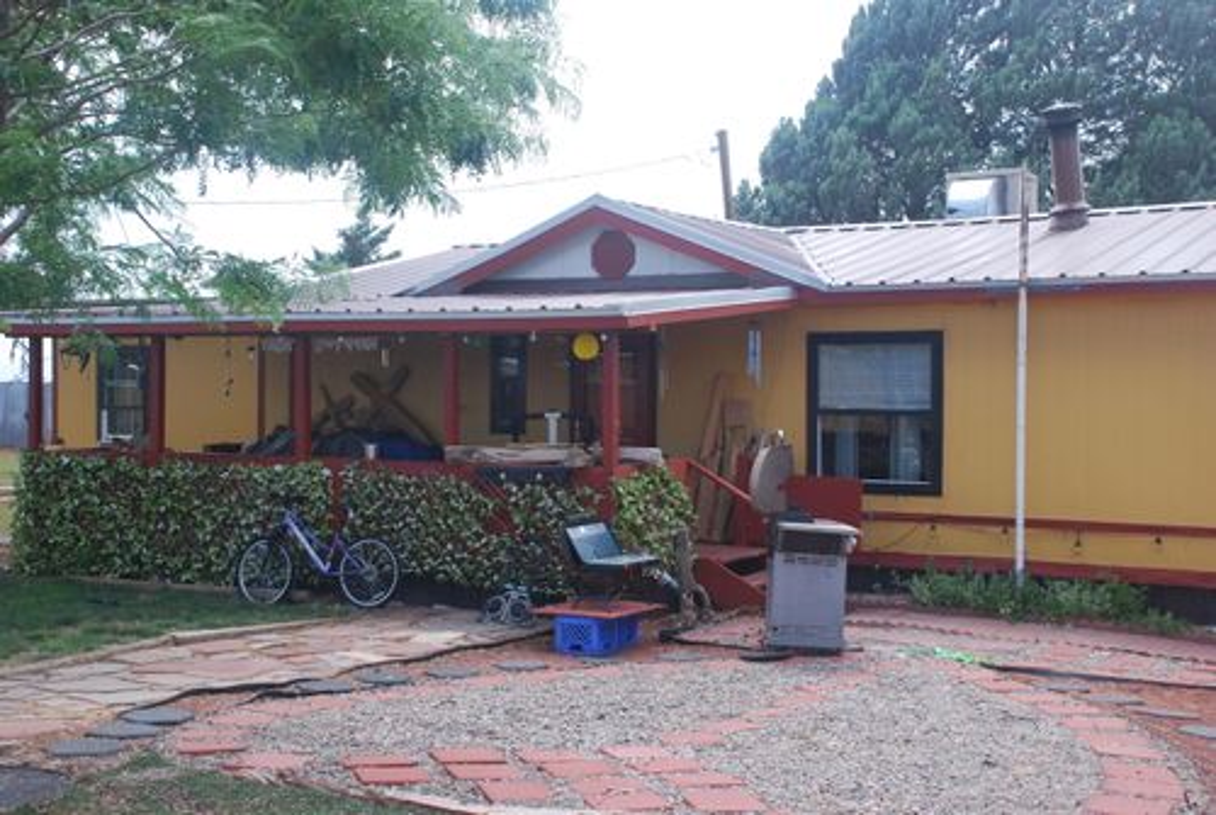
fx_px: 1776
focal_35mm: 52
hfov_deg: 37.8
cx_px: 608
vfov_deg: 25.8
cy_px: 408
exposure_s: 1/125
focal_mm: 35
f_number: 9
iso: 200
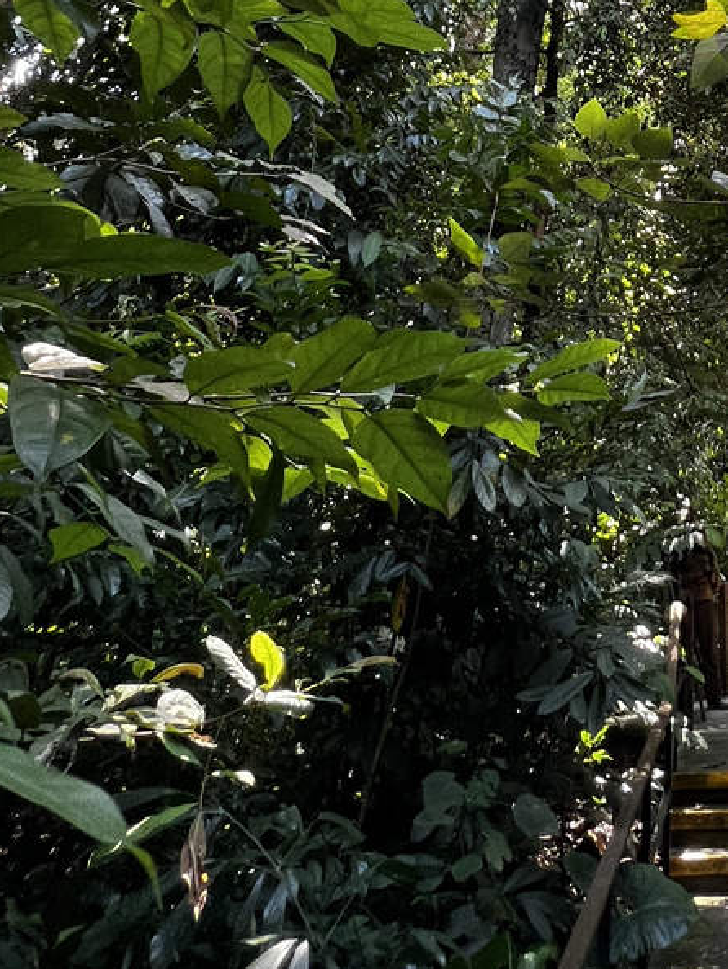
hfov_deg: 36.3
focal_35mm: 35
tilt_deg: +39.3
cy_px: -121
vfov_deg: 41.0
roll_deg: +2.7
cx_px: 739
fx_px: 981
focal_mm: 1.57
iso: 80
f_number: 1.8
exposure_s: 1/99
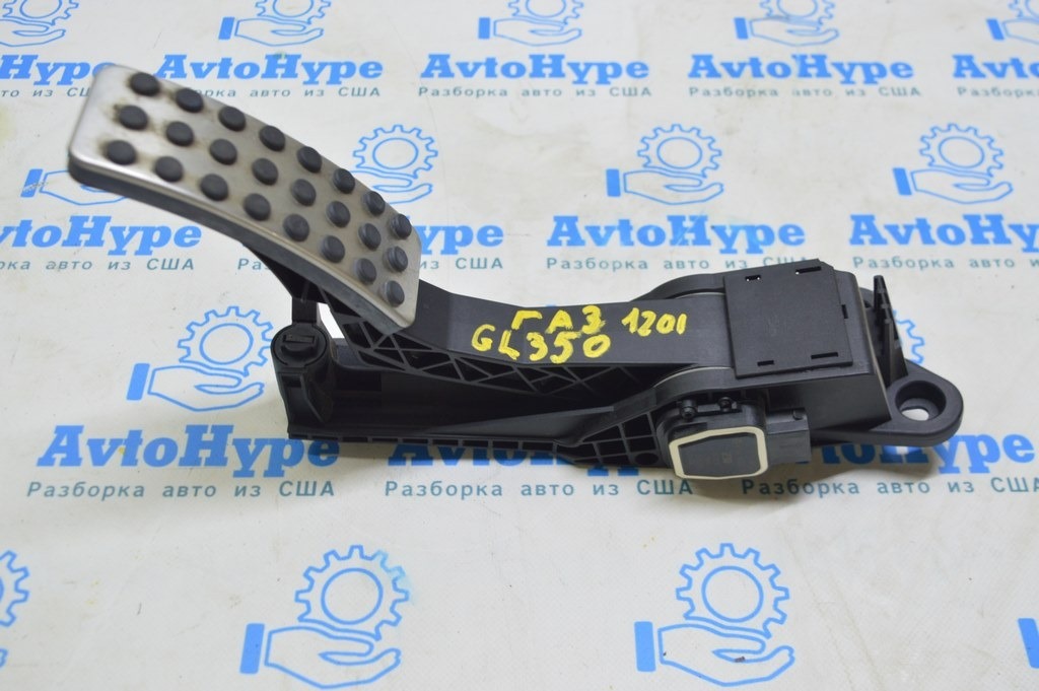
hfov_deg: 49.6
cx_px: 520
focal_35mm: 39
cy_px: 346
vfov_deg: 34.2
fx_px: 1125
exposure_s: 1/20
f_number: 5.6
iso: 400
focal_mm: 26
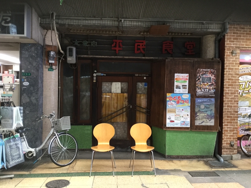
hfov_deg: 58.4
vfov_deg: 45.4
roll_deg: -2.8
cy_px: 94
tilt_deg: -1.5
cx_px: 126
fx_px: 225
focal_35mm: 31
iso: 125
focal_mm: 3.3
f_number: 2.4
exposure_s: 1/30
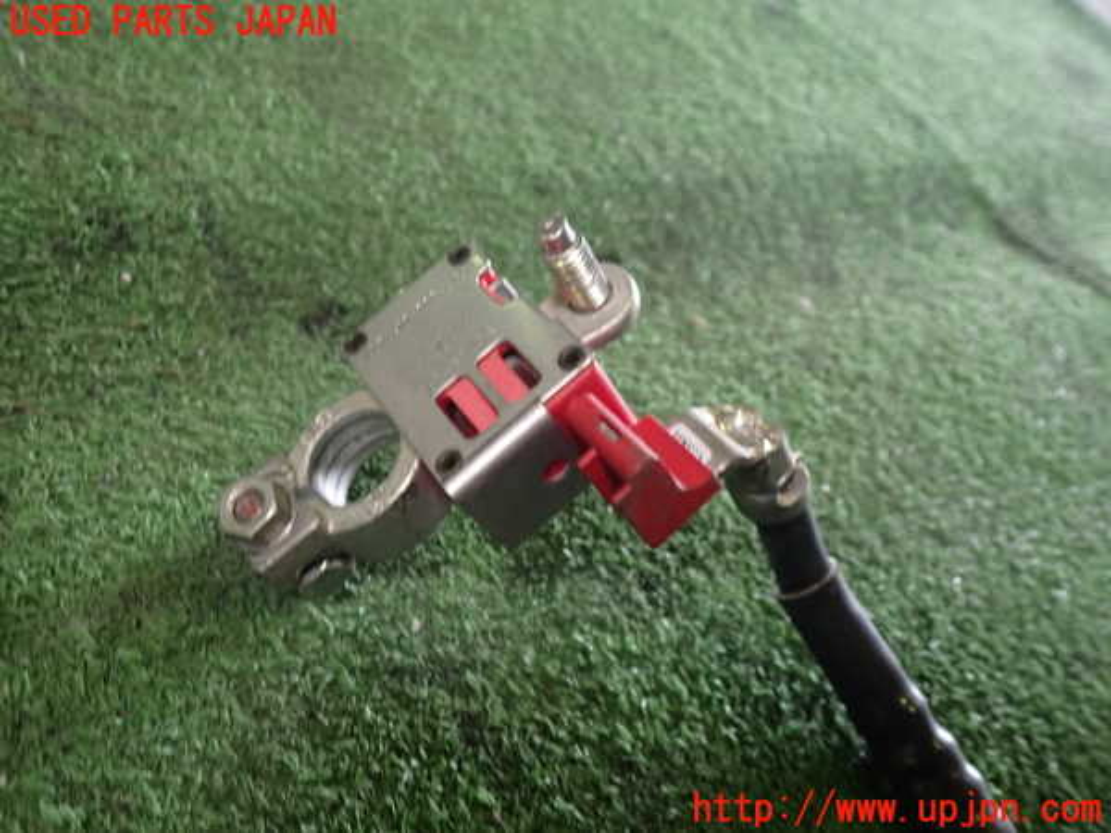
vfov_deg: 46.8
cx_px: 556
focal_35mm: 30
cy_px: 416
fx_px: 963
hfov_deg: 60.0
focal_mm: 5.4
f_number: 2.3
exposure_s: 1/30
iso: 200
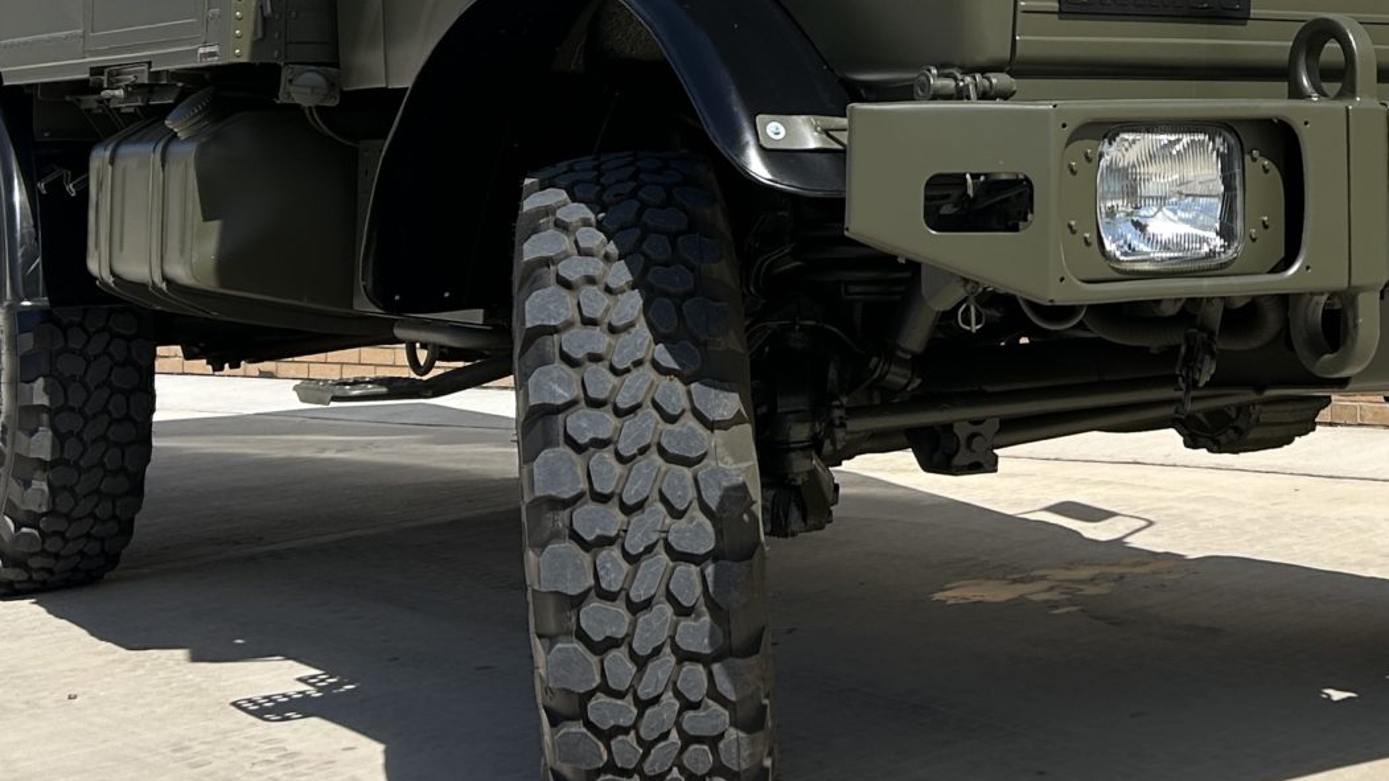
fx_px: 2541
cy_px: -190
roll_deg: +0.6
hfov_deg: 29.6
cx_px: 1174
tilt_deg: +7.4
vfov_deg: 16.6
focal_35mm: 69
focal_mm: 5.7
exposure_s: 1/5076
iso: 50
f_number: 1.5
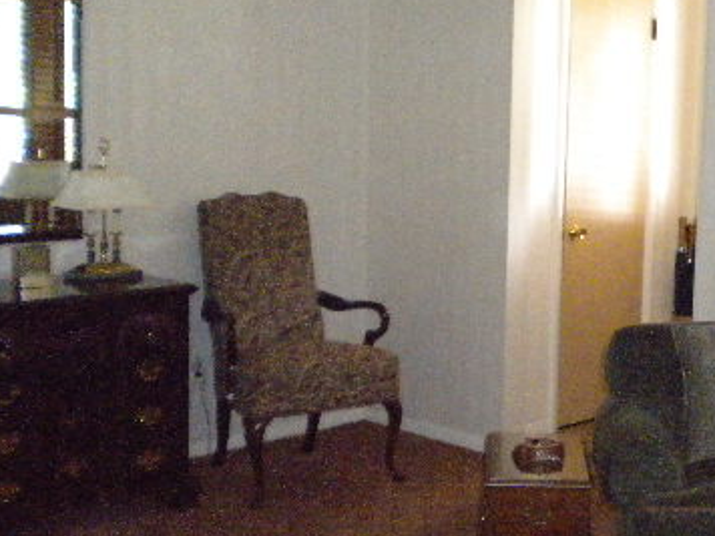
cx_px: 594
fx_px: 1301
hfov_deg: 29.8
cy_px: 247
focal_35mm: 63
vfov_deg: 23.3
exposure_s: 1/68.1
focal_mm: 6.3
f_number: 3.1
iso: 1600
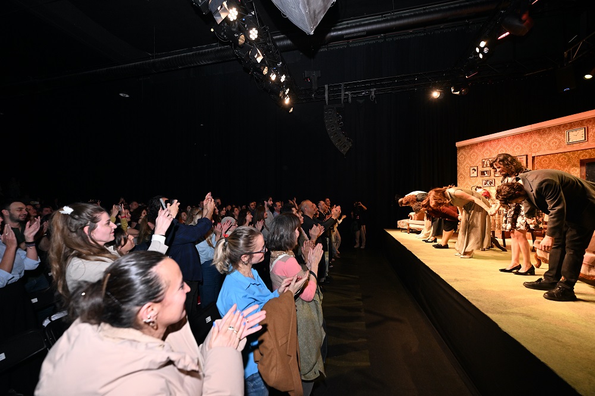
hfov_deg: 104.3
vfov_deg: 81.2
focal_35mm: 14
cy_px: 198
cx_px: 298
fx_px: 231
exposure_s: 1/200
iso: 1600
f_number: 3.5
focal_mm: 14
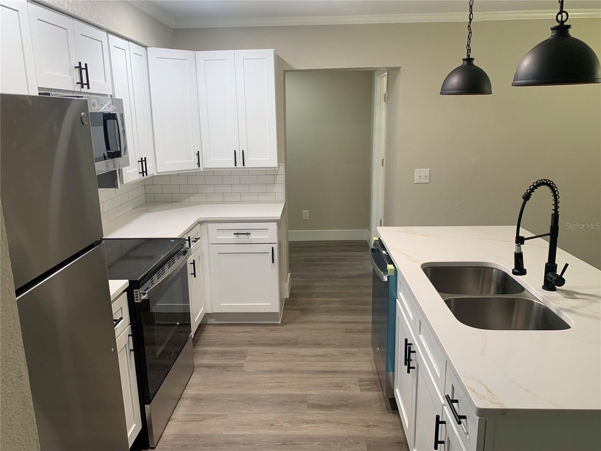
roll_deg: +1.3
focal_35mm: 26
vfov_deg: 53.1
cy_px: 226
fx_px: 451
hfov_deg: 67.3
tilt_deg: -13.2
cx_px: 300
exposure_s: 1/60
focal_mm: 4.25
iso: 50
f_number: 1.8
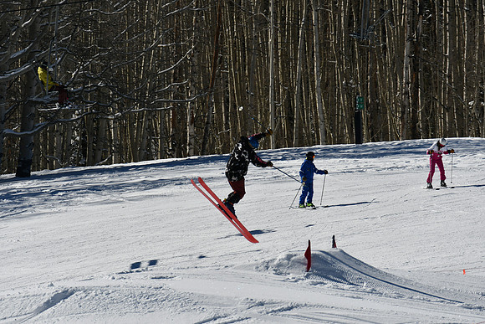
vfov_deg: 3.1
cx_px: 242
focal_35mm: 450
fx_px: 6064
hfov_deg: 4.6
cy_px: 162
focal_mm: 300
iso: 100
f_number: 10
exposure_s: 1/800
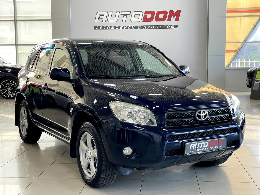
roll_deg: +1.1
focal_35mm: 52
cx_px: 130
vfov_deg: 28.0
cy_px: 98
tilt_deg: -4.9
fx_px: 391
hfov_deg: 36.8
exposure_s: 1/99
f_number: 2
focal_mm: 6
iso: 160
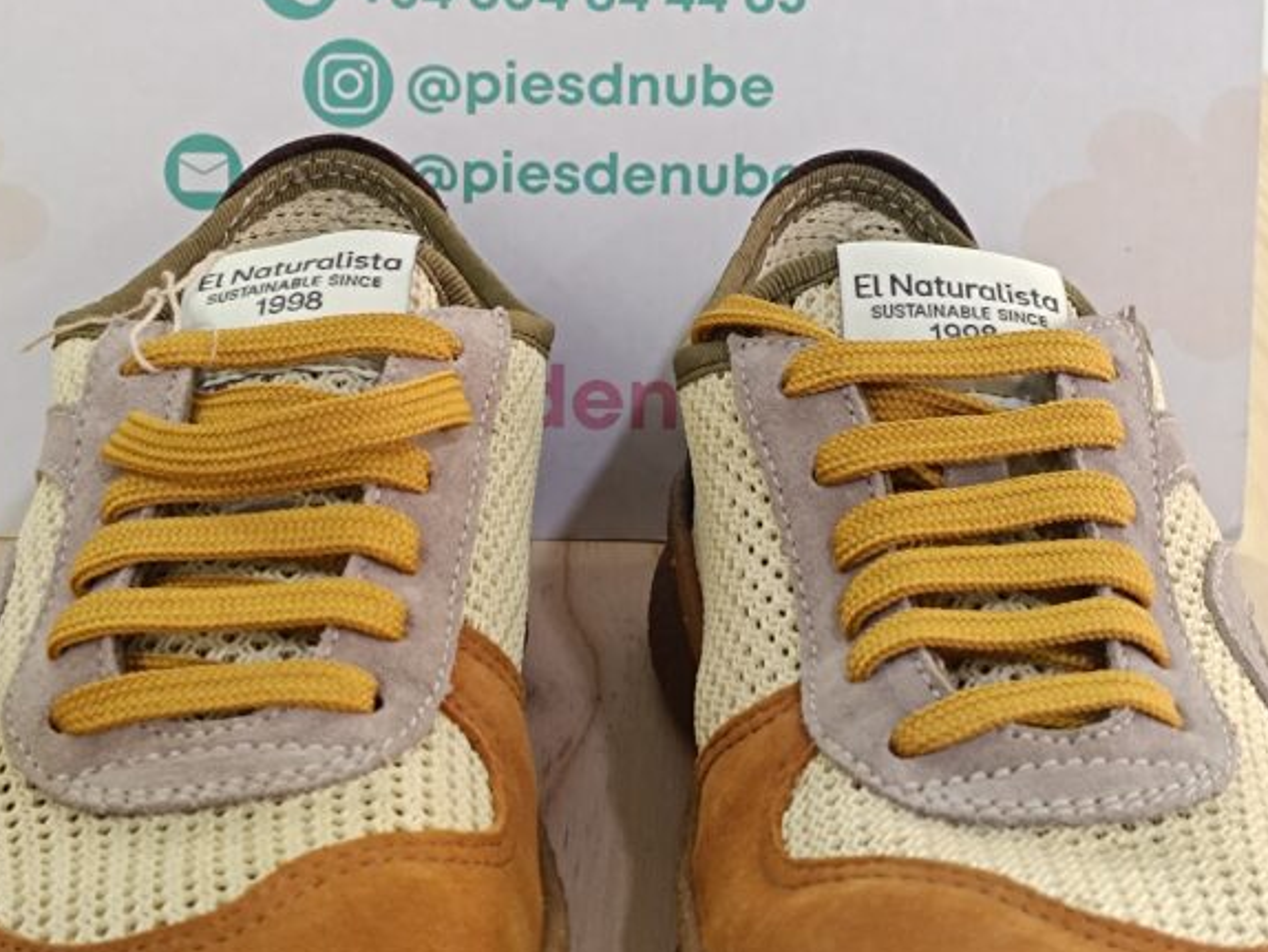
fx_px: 1429
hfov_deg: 47.8
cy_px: 229
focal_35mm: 39
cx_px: 601
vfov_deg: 35.9
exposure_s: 1/101
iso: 515
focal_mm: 5.59
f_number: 1.88
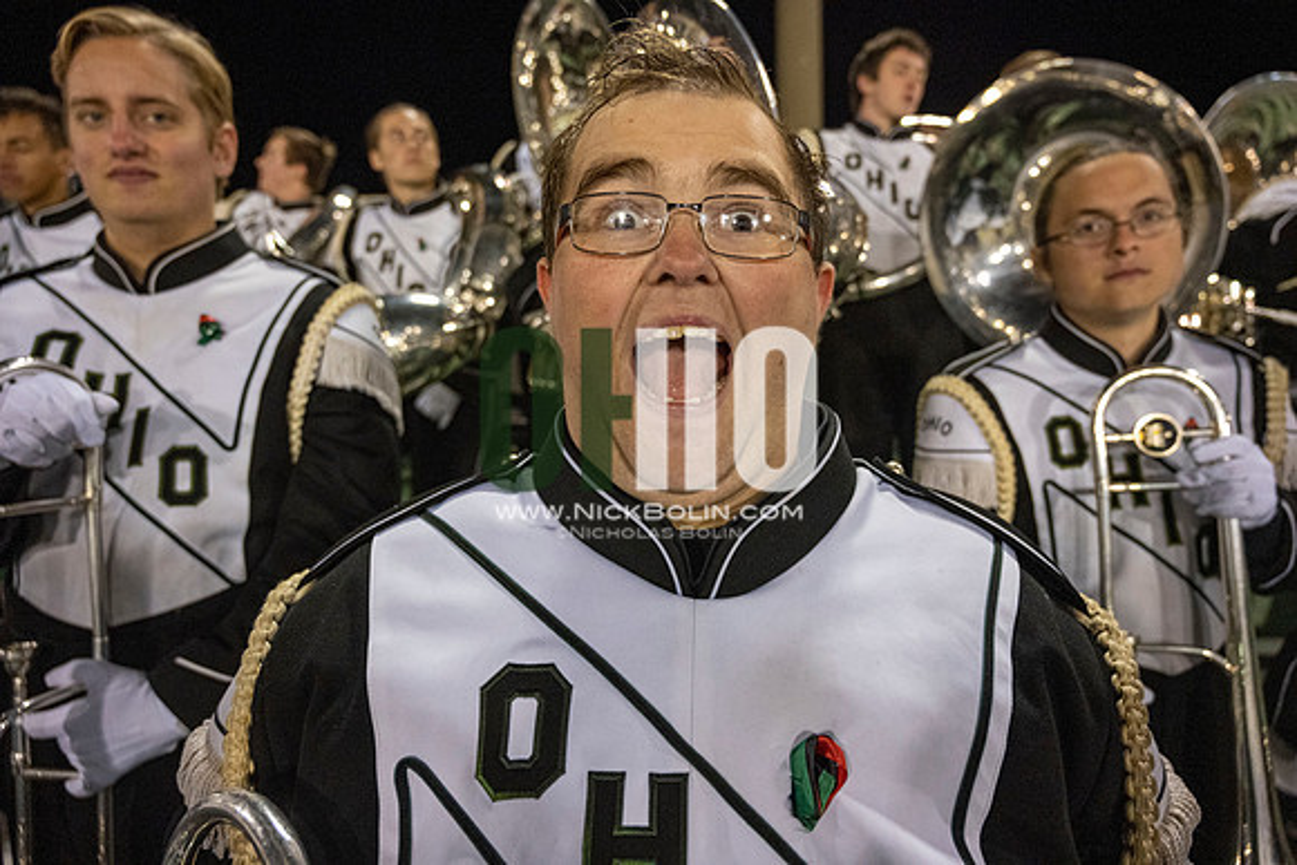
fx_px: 865
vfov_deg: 53.2
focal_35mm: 24
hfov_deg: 73.7
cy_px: 432
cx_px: 648
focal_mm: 24
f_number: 4
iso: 3200
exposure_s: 1/500
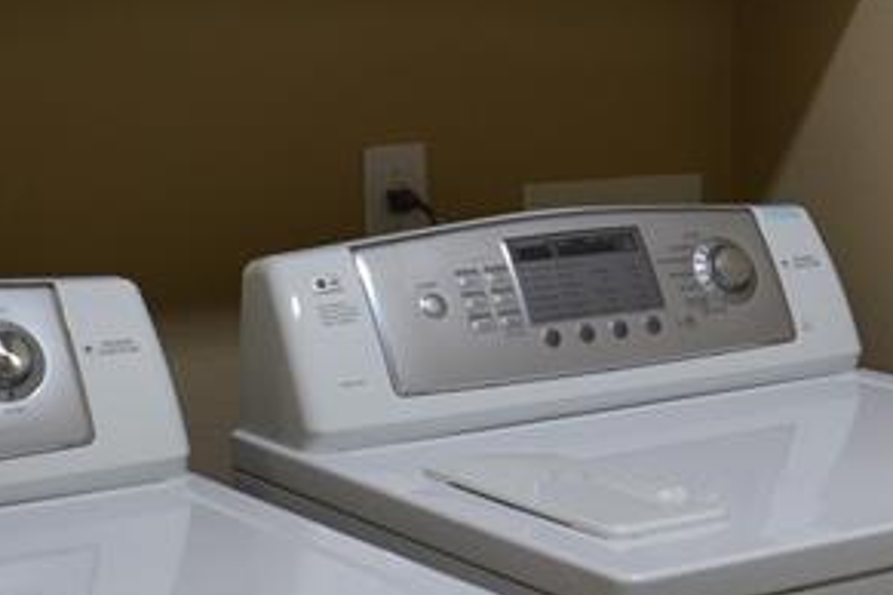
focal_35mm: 95
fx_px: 2356
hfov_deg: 20.9
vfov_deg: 14.4
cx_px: 829
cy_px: 239
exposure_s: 1/80
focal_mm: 18
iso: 400
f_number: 4.5
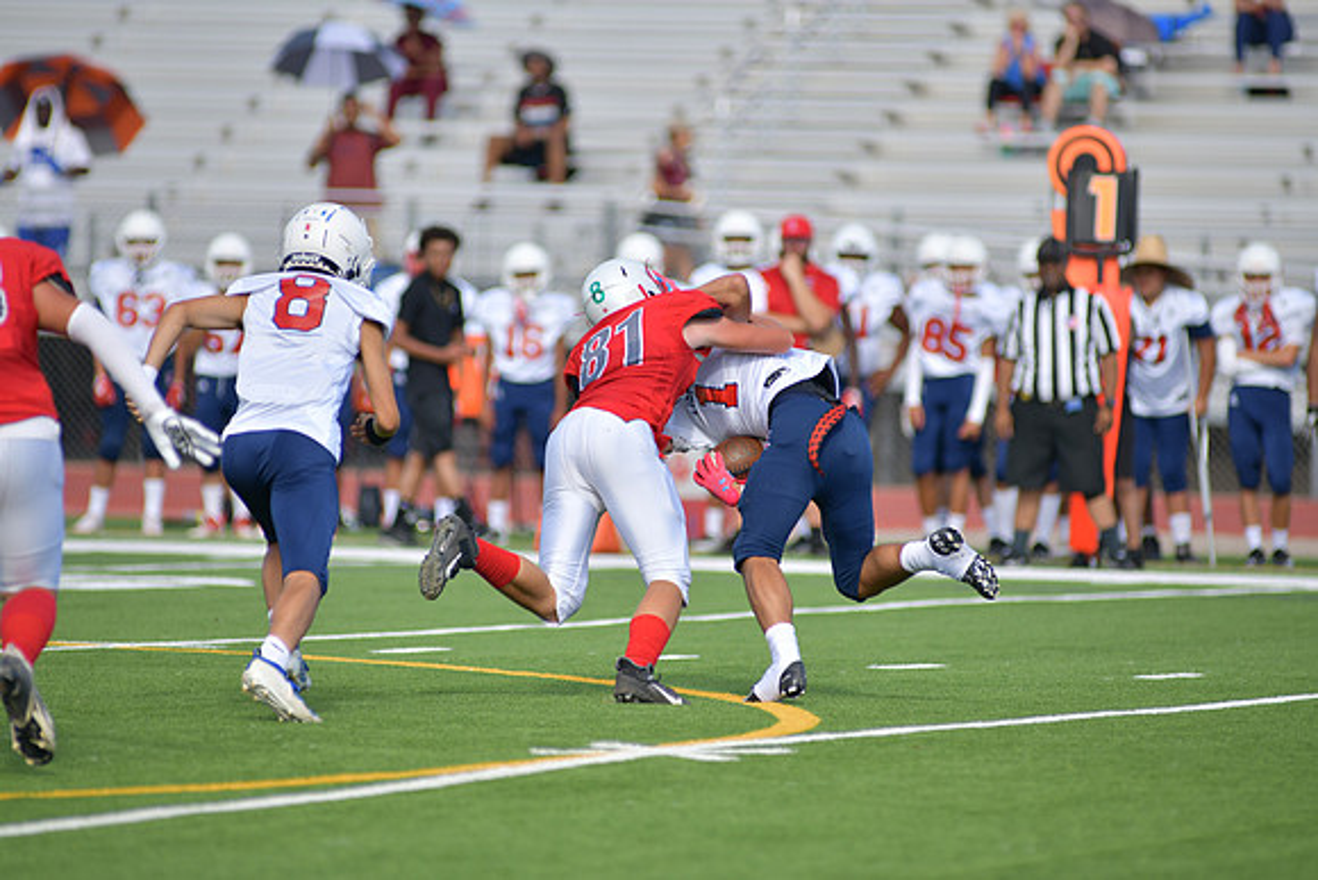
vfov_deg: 4.6
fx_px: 10985
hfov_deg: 6.9
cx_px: 659
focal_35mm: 300
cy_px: 440
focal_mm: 300
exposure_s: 1/2000
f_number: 3.5
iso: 180
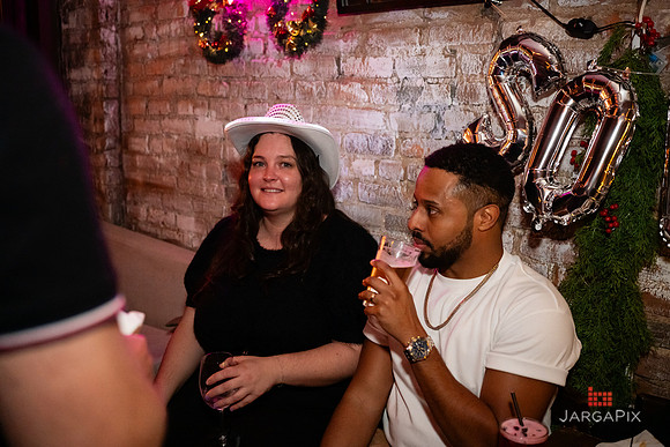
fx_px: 684
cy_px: 224
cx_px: 335
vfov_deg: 36.2
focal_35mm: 37
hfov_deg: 52.2
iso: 3200
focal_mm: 36
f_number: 2.8
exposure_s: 1/125
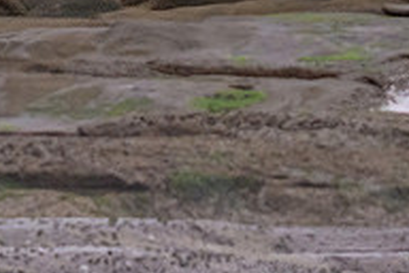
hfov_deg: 0.9
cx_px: 215
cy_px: 404
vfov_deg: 0.6
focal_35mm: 2419
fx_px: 27480
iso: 3600
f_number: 11
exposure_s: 1/1250
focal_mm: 800
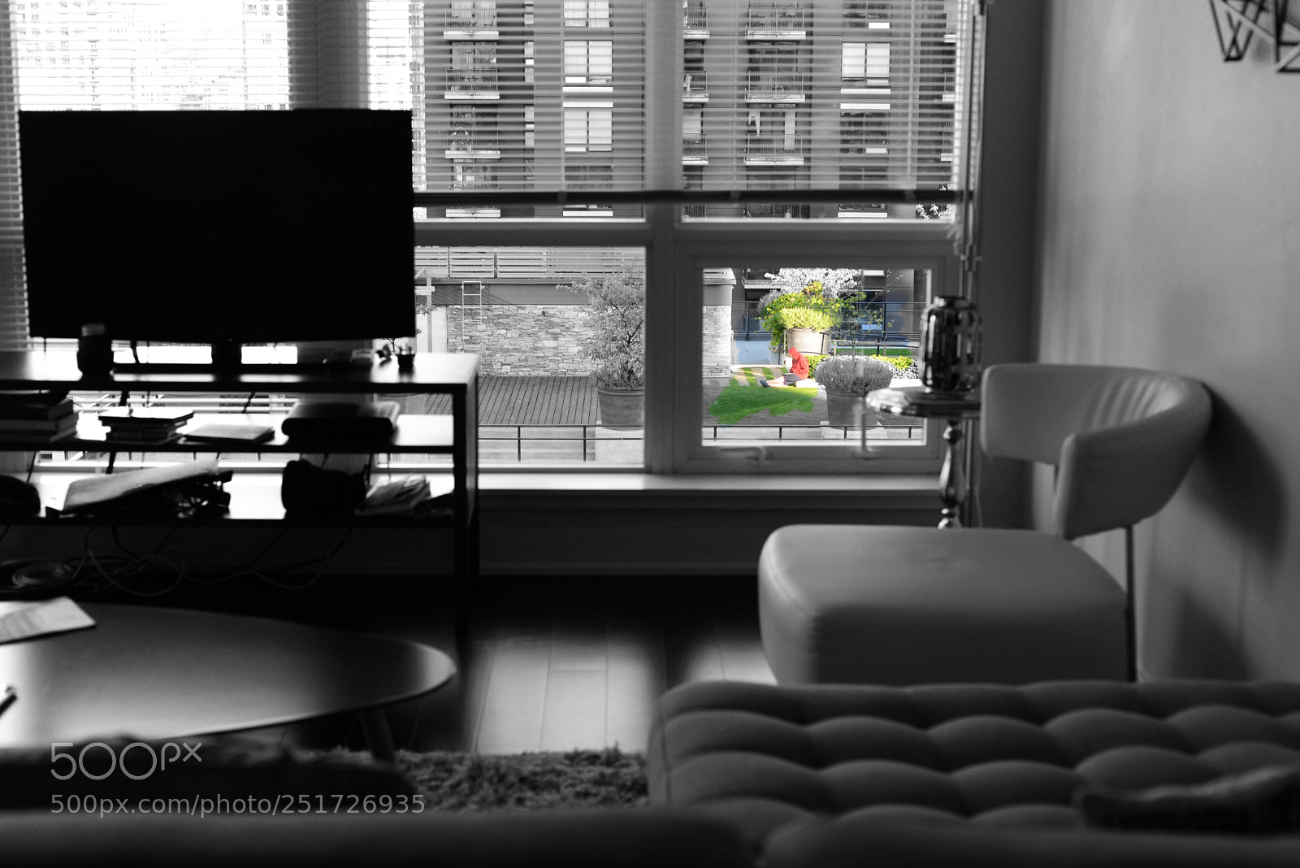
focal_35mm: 50
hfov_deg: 39.6
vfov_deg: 27.0
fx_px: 1806
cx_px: 650
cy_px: 434
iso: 400
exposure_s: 1/125
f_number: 5.6
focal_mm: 50
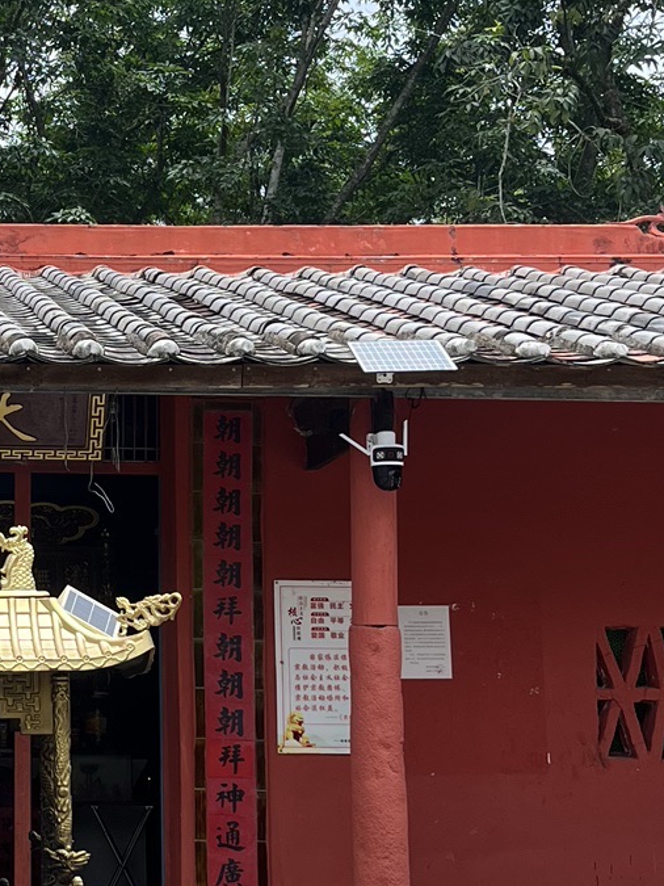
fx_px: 1970
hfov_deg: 18.4
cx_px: -59
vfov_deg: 25.3
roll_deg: +0.3
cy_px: 448
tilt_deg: +8.2
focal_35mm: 77
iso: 50
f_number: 1.6
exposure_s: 1/1776
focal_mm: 5.1
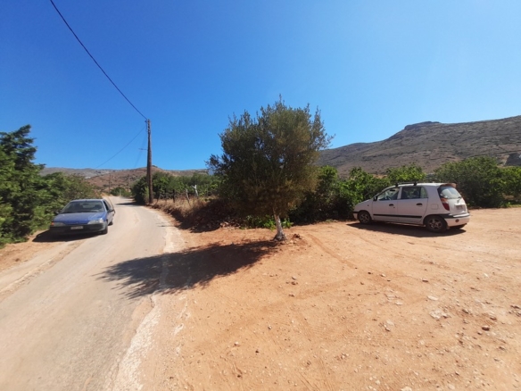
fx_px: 196
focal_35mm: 13
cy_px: 196
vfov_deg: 89.9
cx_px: 260
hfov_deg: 106.2
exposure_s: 1/1054
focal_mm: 1.42
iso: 40
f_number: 2.2
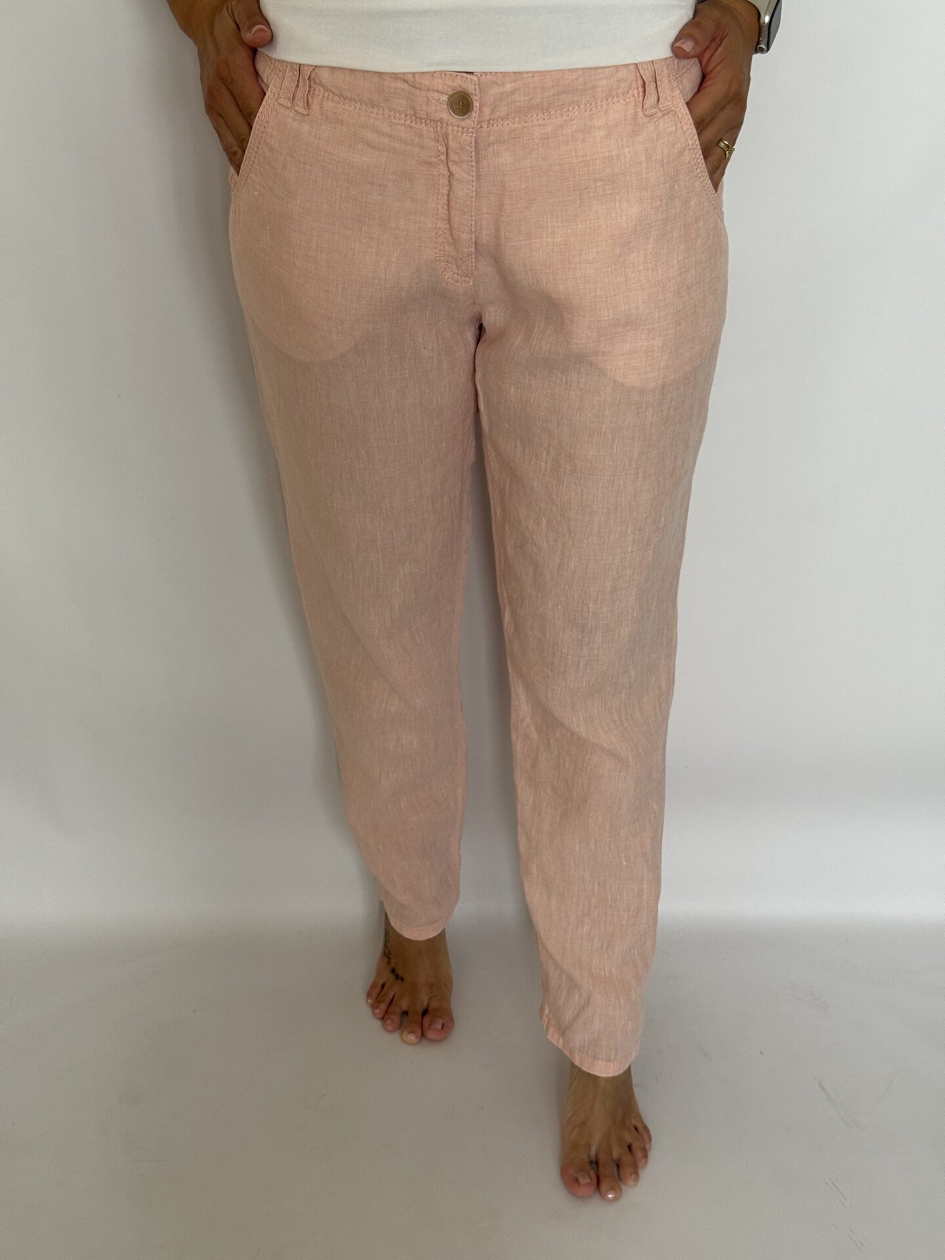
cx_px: 472
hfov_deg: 30.3
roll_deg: -1.0
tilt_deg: -31.0
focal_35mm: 48
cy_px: 630
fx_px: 1747
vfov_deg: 39.7
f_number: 1.78
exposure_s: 1/110
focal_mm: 6.76
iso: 100
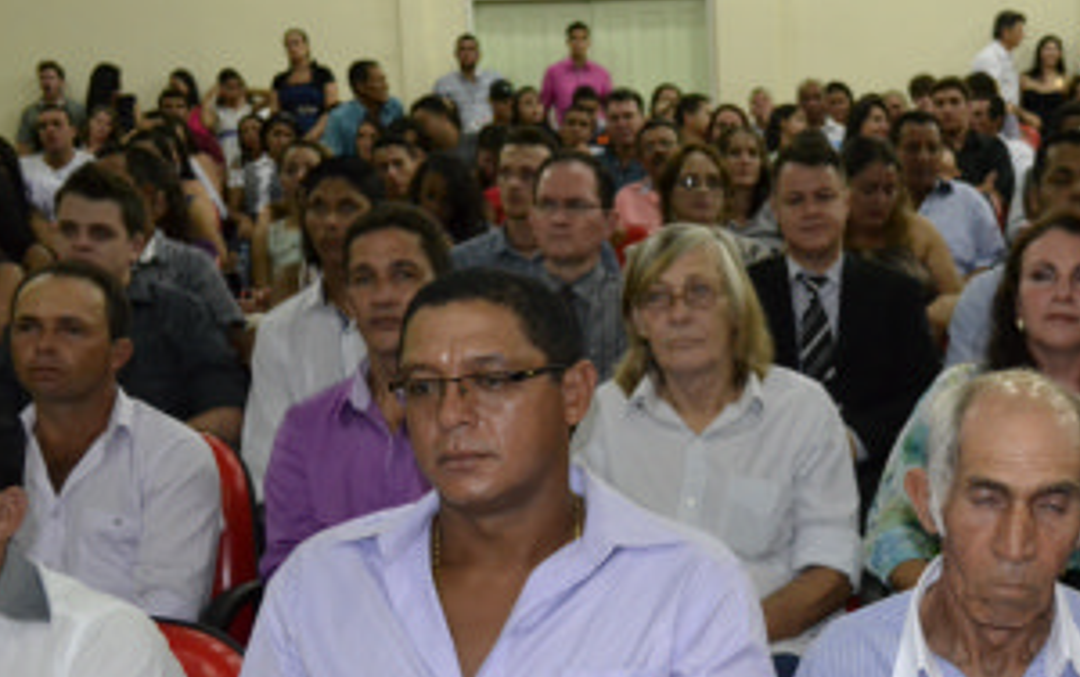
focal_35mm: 56
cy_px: 502
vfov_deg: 23.0
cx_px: 770
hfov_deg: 35.7
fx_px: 1650
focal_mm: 22
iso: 3200
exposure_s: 1/60
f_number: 3.8
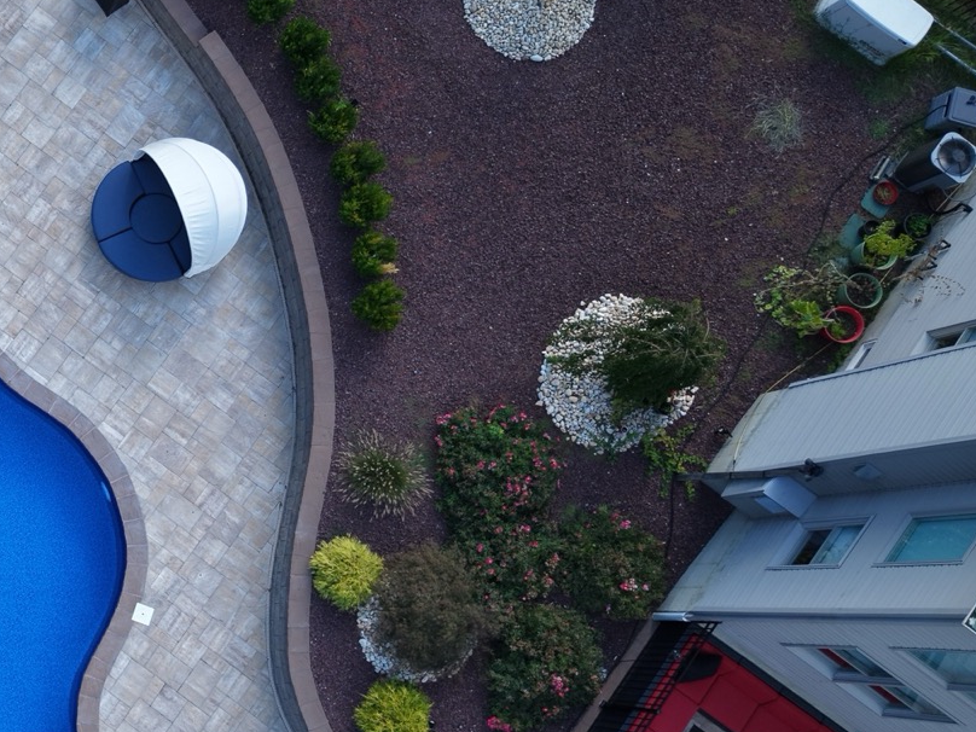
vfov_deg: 25.7
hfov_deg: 30.0
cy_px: 397
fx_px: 1607
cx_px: -120
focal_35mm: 57
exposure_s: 1/15
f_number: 1.8
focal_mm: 8.67
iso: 120
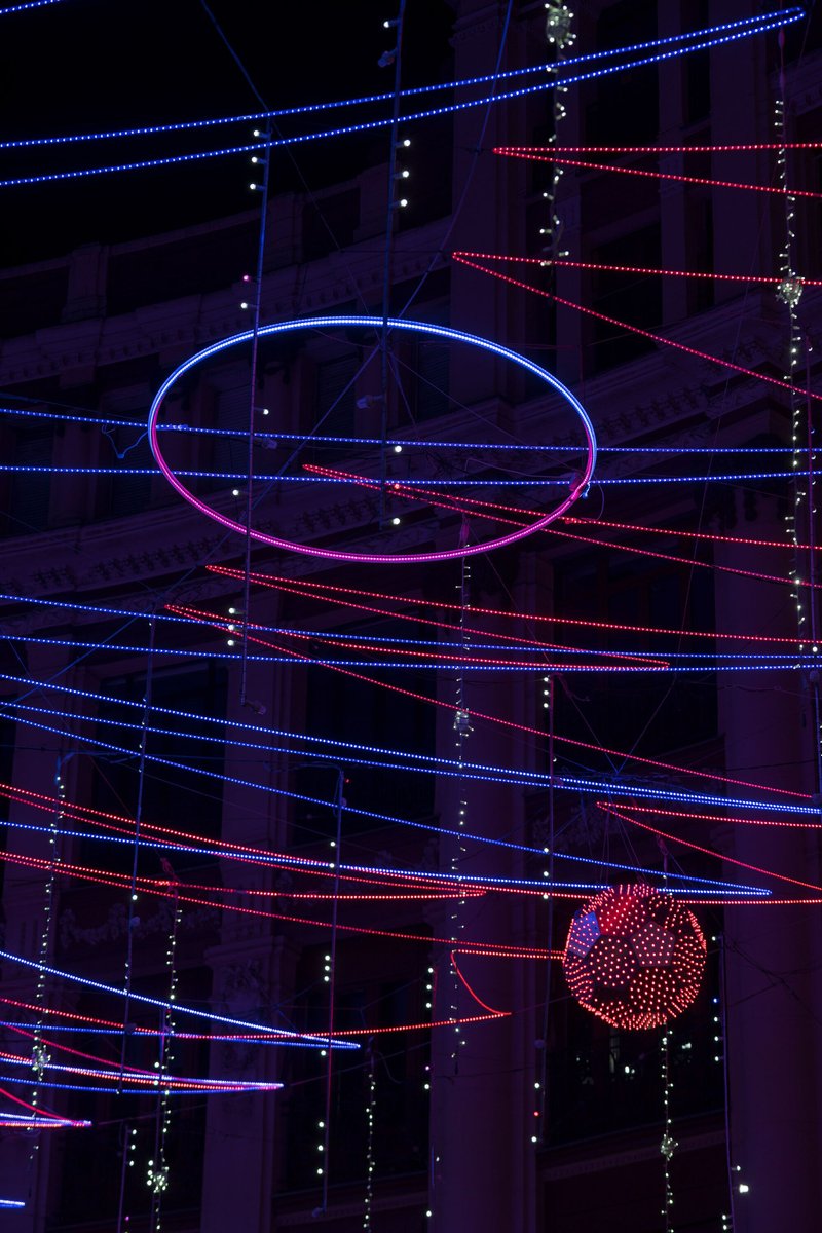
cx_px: 411
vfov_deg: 21.9
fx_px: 3185
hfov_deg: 14.7
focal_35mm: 93
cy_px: 616
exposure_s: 1/60
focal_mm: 93
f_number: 5.6
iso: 100
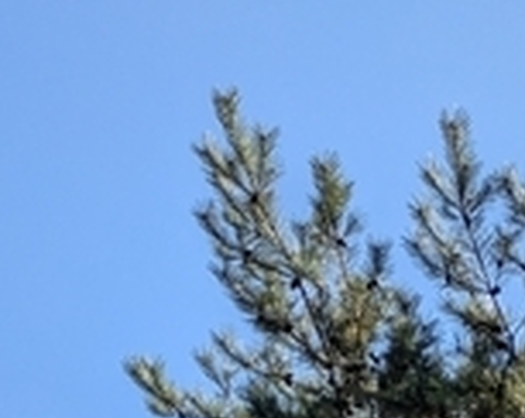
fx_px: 1986
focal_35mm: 128
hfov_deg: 14.9
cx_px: 479
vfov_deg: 9.1
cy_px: 1350
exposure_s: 1/1776
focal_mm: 5.43
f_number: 1.89
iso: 44
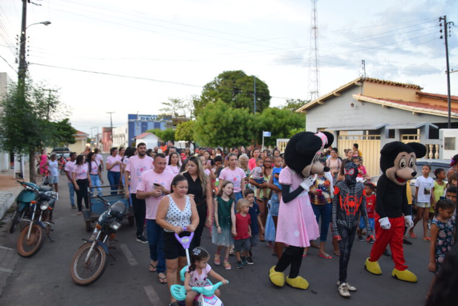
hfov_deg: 67.4
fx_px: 344
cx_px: 229
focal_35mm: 27
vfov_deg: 48.0
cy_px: 153
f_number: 4
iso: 560
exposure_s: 1/60
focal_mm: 18
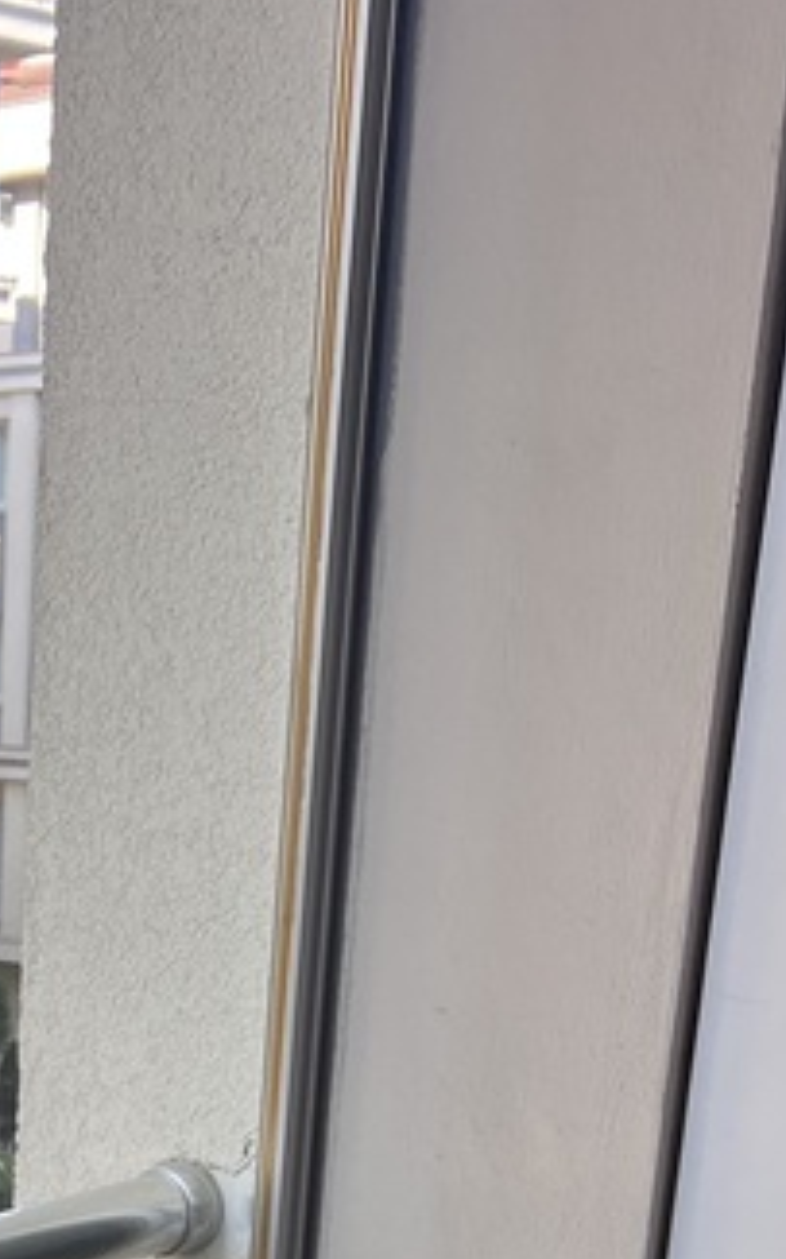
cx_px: -213
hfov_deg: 15.9
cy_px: 1759
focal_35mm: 78
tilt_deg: -22.9
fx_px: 2675
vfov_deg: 22.7
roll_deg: +0.7
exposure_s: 1/121
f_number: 1.5
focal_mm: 5.7
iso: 64
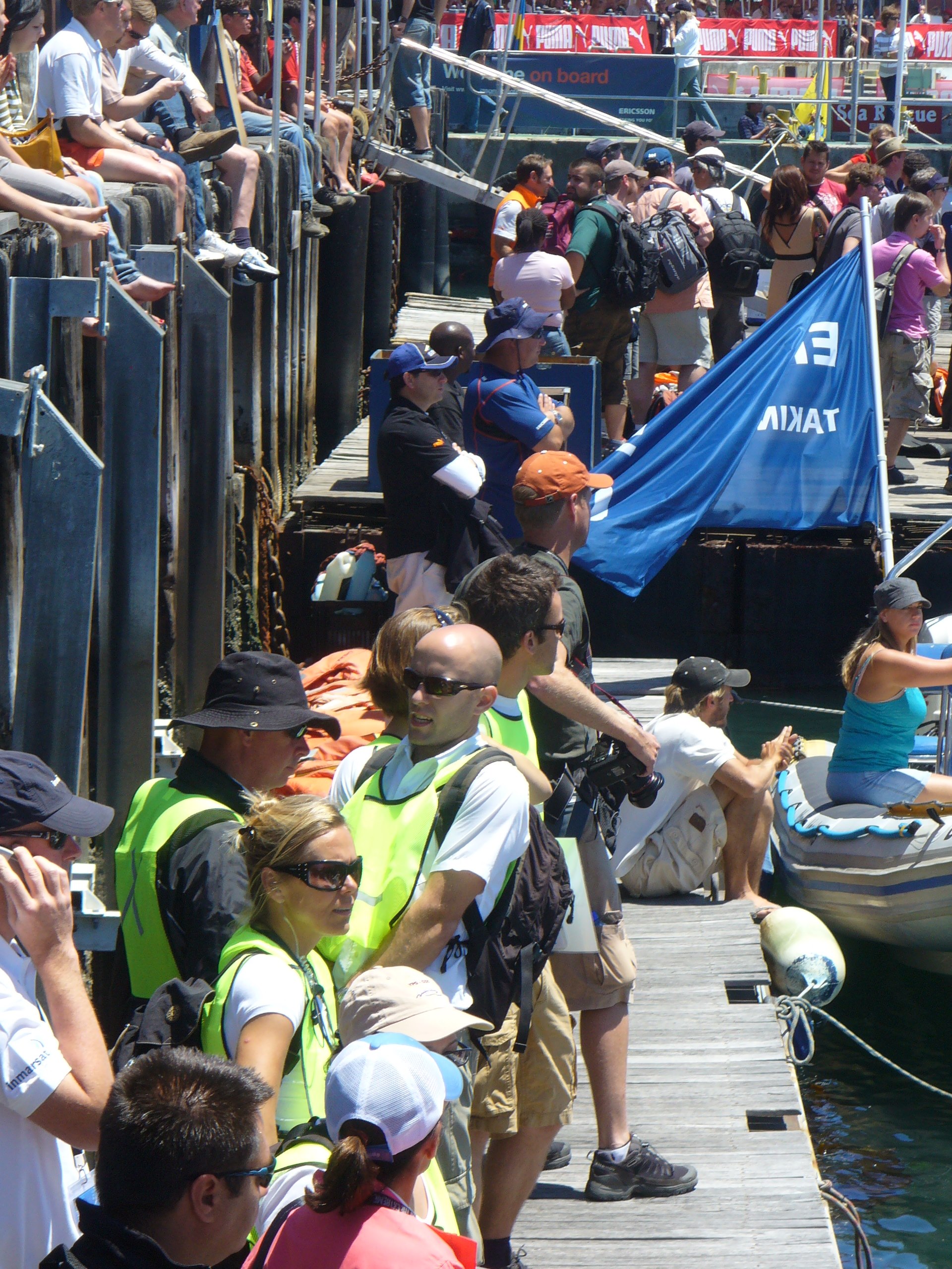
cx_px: 476
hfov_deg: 9.5
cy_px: 634
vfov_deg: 12.6
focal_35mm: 157
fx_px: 5757
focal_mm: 25.9
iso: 80
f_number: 8
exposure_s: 1/125
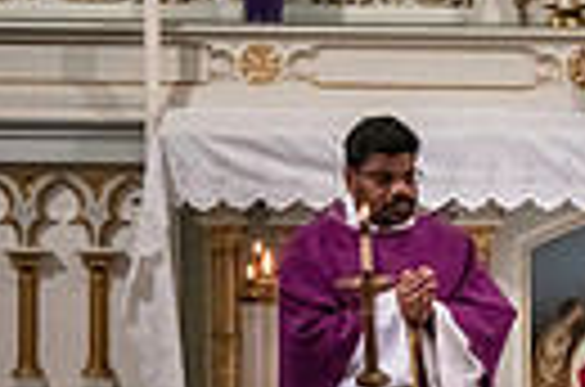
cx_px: 724
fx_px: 8851
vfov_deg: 2.5
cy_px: 268
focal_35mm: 546
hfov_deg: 3.8
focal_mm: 122
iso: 4000
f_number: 11
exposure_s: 1/80
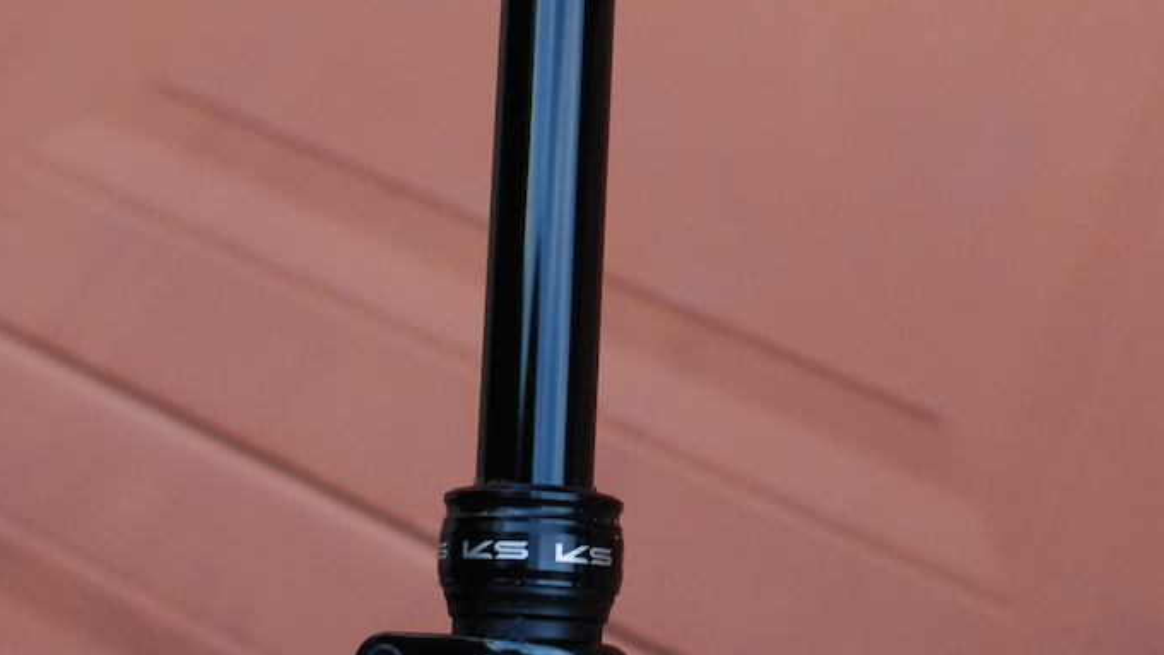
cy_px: 204
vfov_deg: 14.6
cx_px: 580
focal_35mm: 83
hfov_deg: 25.7
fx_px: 2555
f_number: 4.5
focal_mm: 35
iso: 400
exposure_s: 1/200
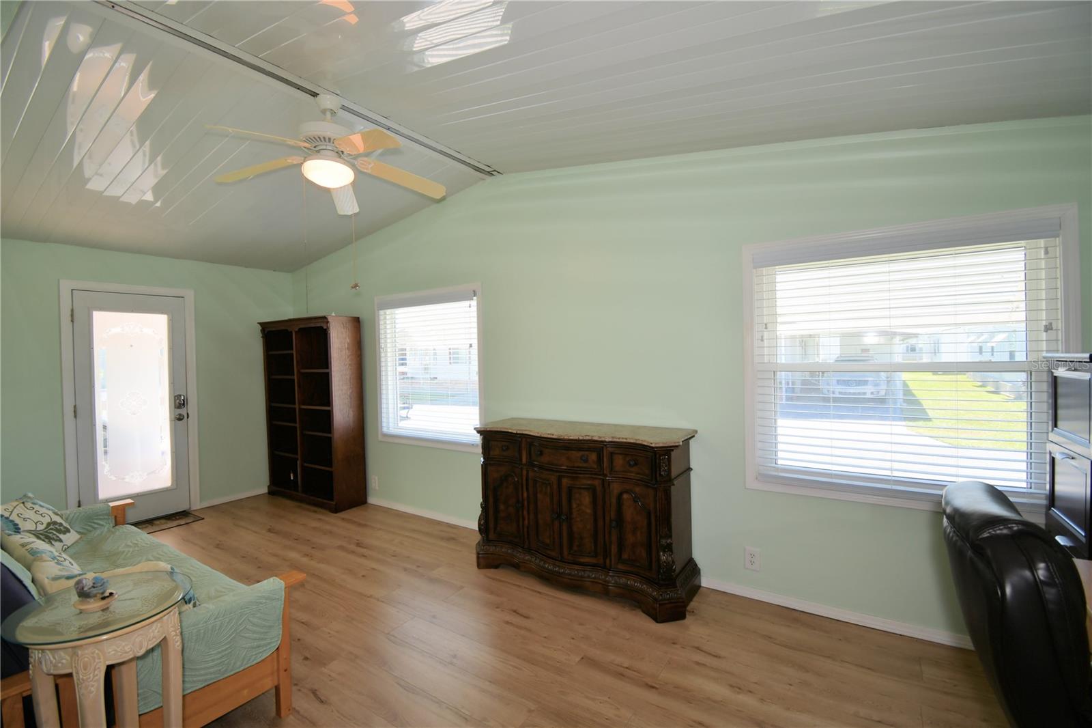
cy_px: 364
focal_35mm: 15
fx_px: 455
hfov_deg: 100.4
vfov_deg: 77.3
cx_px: 546
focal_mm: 10
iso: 100
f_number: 4.5
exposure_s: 1/60
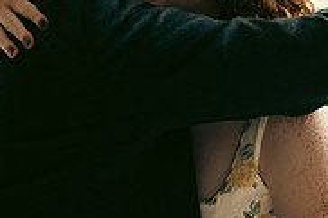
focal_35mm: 83
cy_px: 86
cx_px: 220
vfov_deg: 16.4
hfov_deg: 24.4
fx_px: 756
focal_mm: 26
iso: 800
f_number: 3.5
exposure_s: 1/160
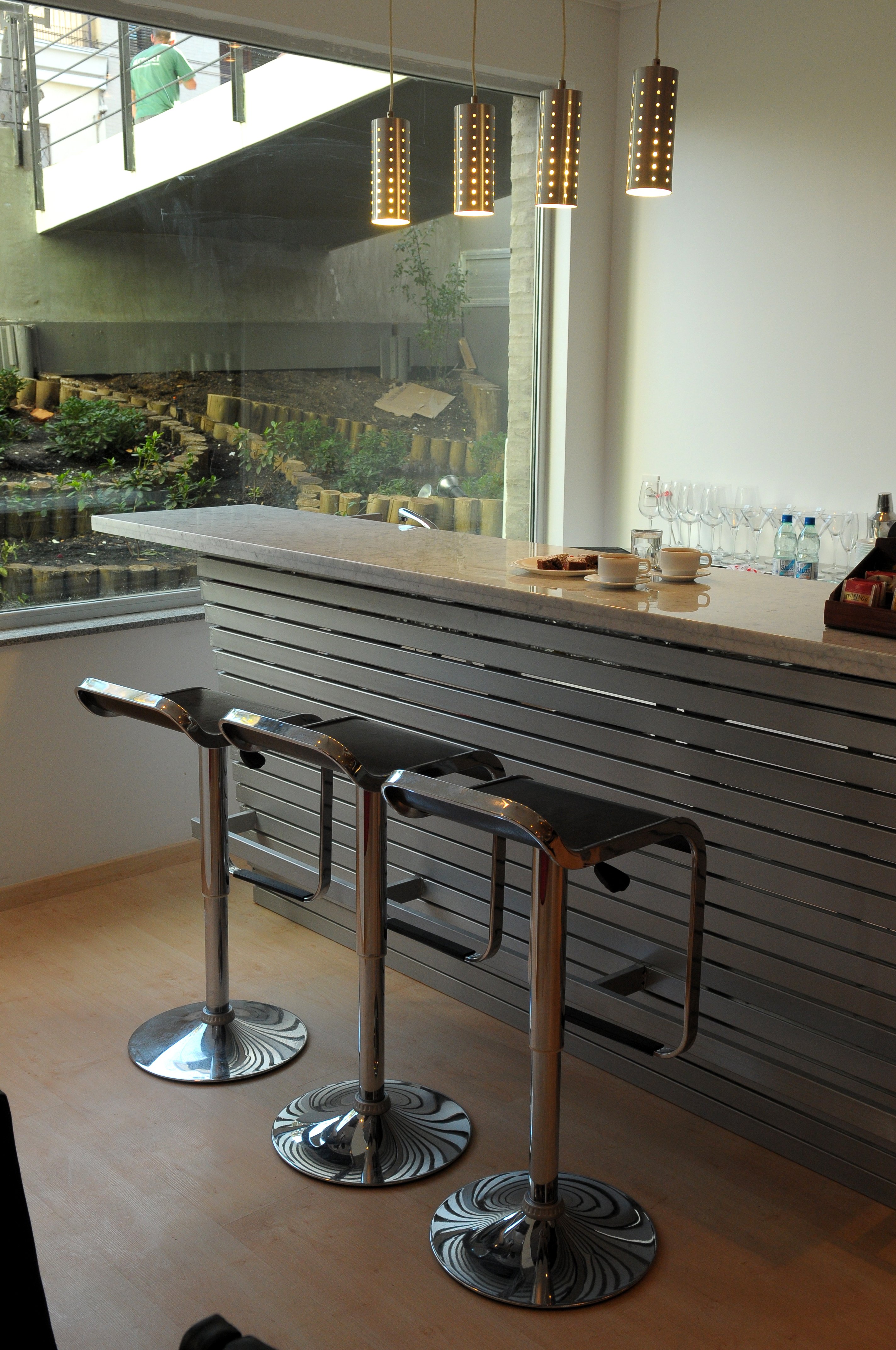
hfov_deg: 34.1
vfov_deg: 49.6
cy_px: 675
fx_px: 1460
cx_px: 448
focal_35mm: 39
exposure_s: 1/100
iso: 500
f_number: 7.1
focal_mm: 26
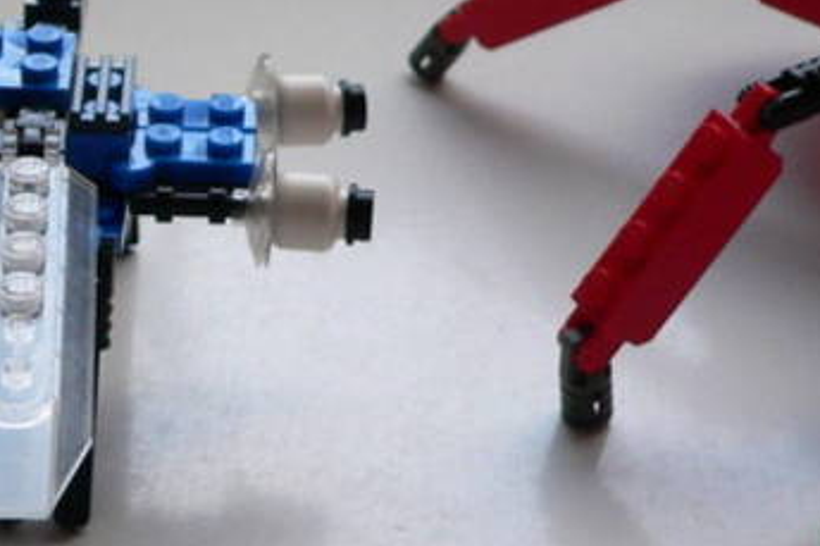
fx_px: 2231
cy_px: 94
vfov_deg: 13.9
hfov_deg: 19.8
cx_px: -112
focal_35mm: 98
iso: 200
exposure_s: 1/40
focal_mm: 6
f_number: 2.8
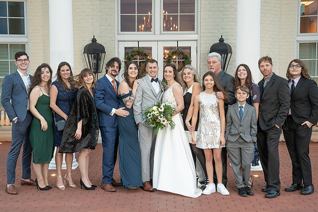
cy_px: 109
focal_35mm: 53
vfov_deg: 25.6
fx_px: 466
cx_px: 152
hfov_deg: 37.6
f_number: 4
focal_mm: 50
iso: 2000
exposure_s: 1/200
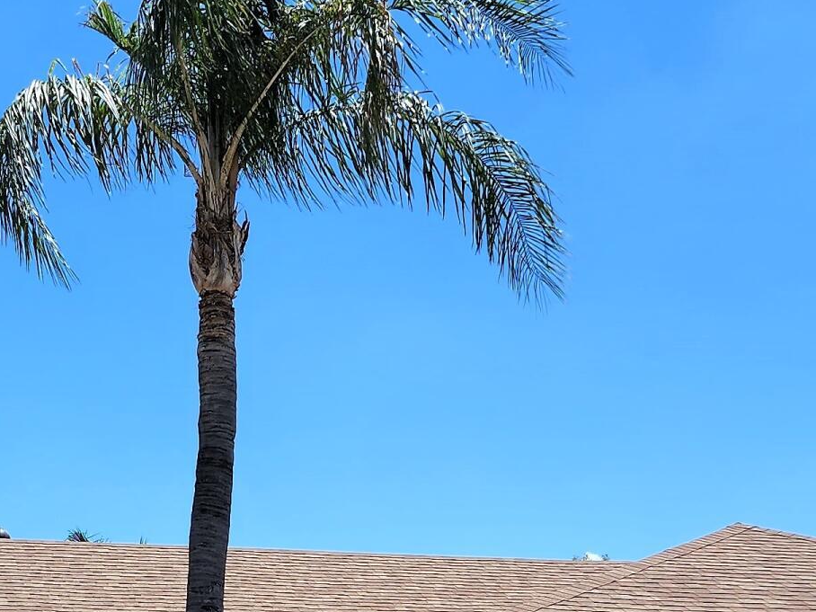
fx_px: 1792
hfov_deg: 25.4
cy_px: 705
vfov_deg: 18.5
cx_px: 238
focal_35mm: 76
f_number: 1.8
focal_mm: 6.4
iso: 12
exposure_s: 1/1117
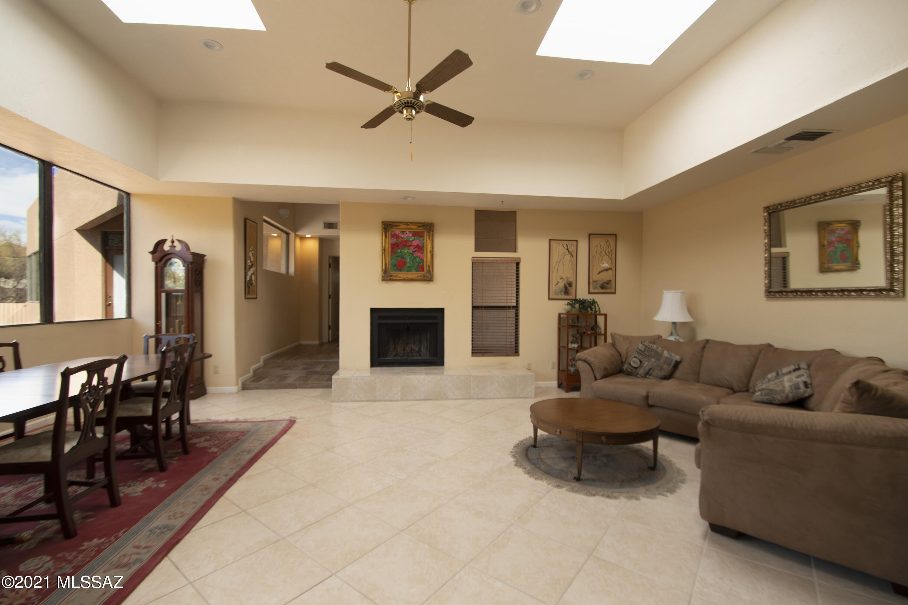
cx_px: 454
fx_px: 378
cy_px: 302
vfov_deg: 77.3
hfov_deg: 100.4
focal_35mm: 15
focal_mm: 10
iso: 100
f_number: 5.6
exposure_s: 1/40
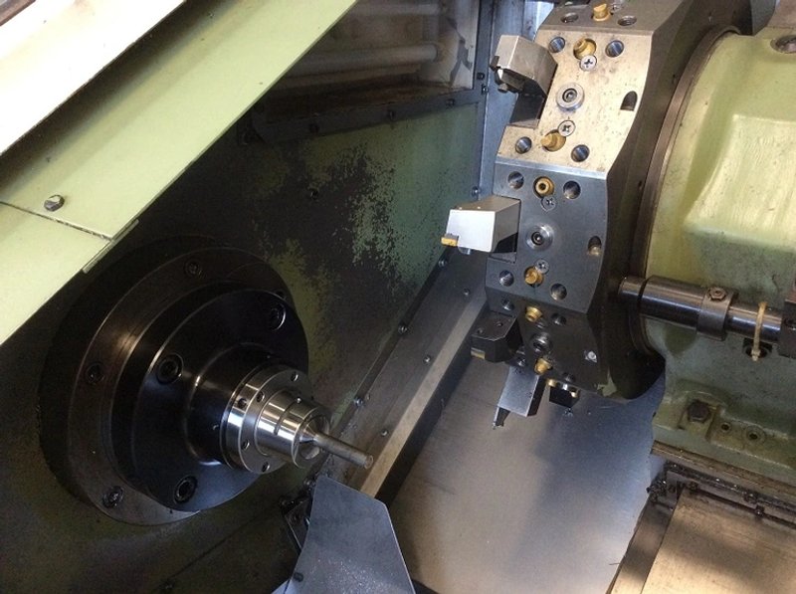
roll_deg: -2.9
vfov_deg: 44.0
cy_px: 297
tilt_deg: -22.7
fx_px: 735
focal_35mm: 32
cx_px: 398
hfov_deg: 56.9
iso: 200
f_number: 2.4
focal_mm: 3.3
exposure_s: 1/24
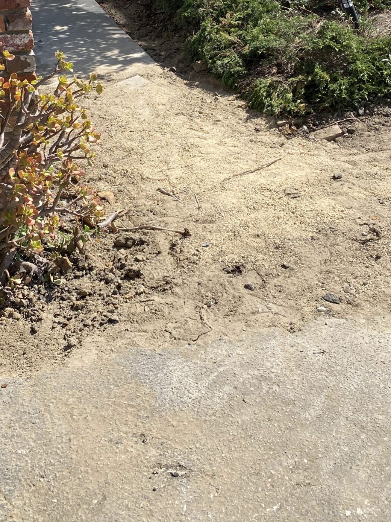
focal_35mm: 48
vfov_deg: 37.6
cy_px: 76
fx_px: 723
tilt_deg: -17.6
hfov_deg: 30.2
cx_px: 164
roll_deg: +1.3
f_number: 1.8
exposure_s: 1/1927
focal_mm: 4.25
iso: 32
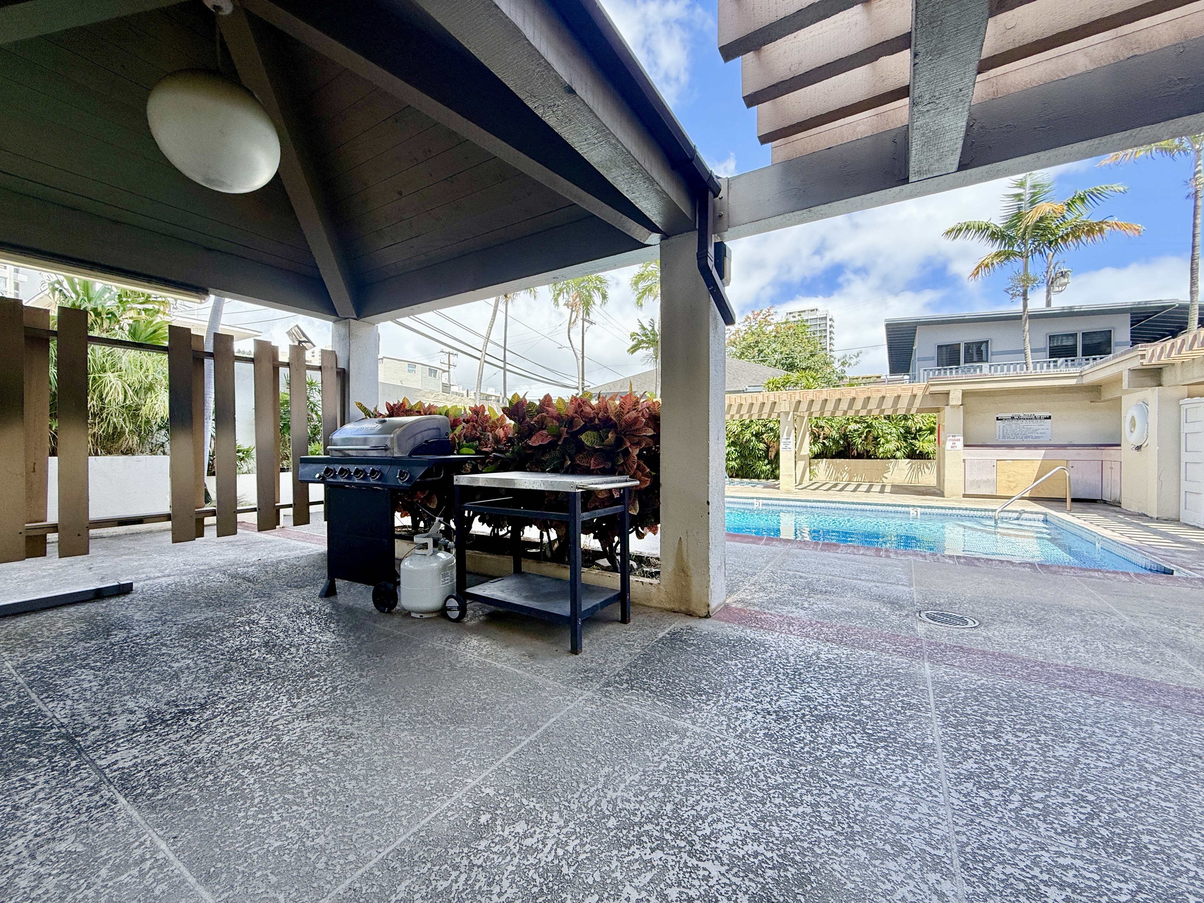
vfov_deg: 85.7
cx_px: 602
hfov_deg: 102.1
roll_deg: -0.1
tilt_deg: +1.1
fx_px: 487
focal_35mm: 14
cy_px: 452
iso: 64
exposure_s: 1/421
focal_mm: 2.22
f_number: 2.2
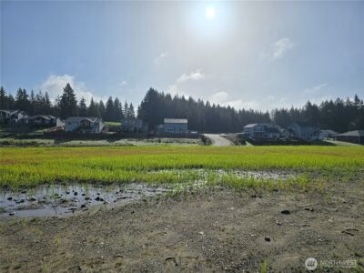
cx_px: 182
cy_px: 136
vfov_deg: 58.9
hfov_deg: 73.9
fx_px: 242
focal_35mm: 23
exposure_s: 1/4237
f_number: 1.7
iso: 12
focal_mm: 6.3
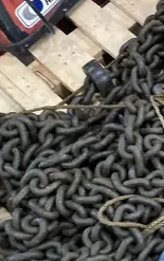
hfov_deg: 14.2
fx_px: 627
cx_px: 226
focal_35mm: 88
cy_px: 164
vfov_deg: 23.5
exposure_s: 1/60
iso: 200
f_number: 1.8
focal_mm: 3.99
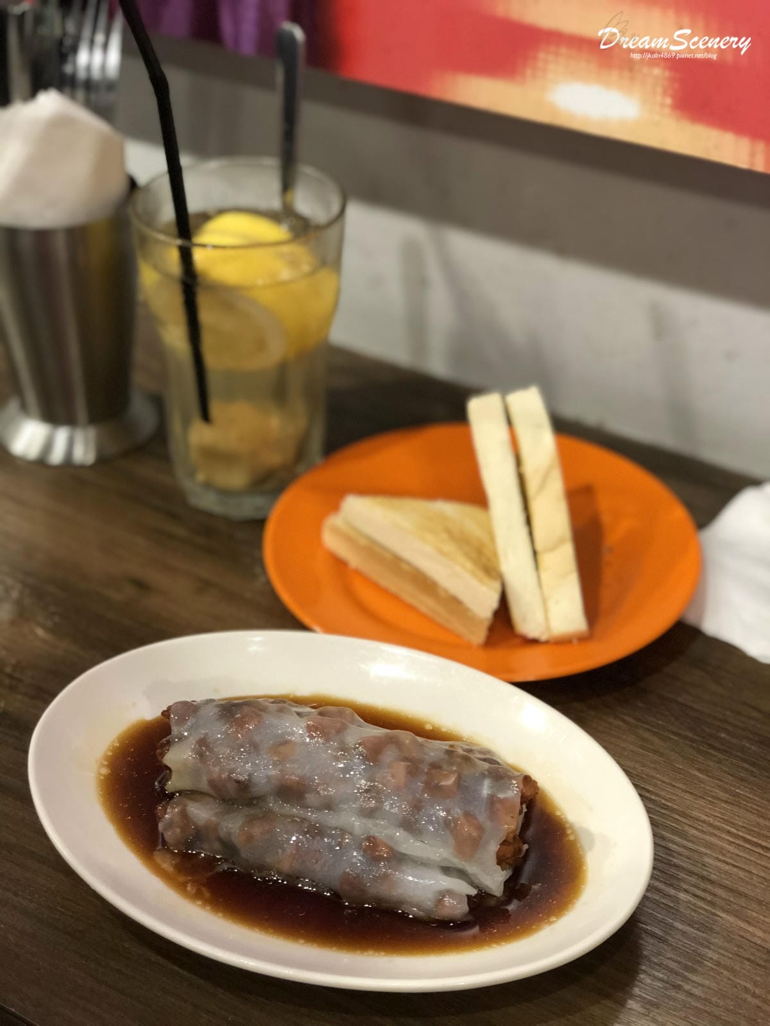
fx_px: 1691
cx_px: 385
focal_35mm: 57
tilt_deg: -35.1
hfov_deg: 25.7
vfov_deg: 33.8
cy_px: 513
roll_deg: -0.1
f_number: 2.8
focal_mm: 6.6
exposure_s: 1/30
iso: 250
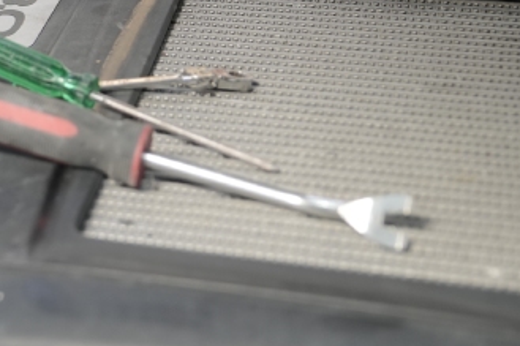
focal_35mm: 109
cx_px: -253
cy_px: -178
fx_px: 1574
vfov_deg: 12.0
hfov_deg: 17.0
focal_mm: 35
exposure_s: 1/125
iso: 500
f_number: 2.8
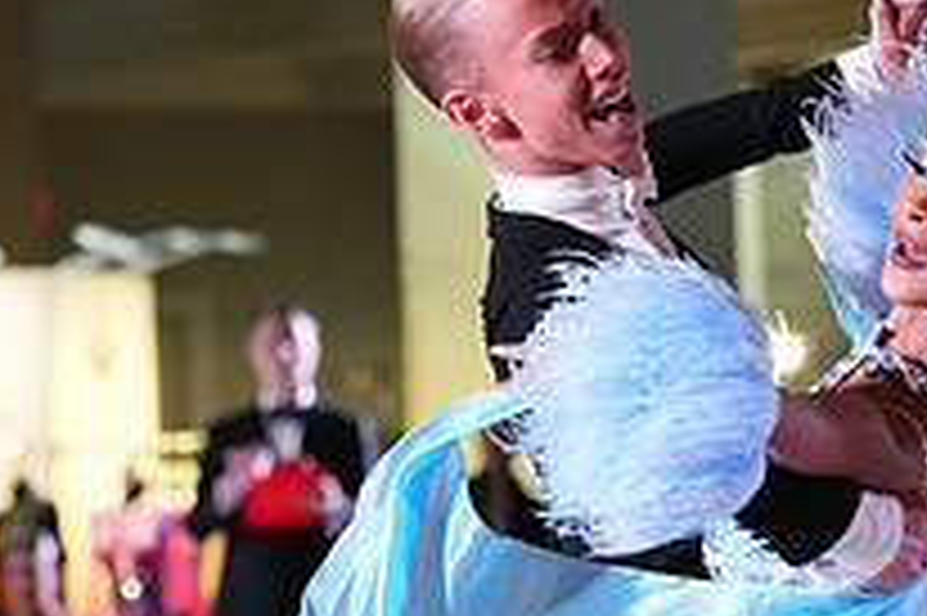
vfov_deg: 3.3
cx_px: 529
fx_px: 10729
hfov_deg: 4.9
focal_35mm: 417
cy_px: 967
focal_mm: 148
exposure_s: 1/400
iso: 10000
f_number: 5
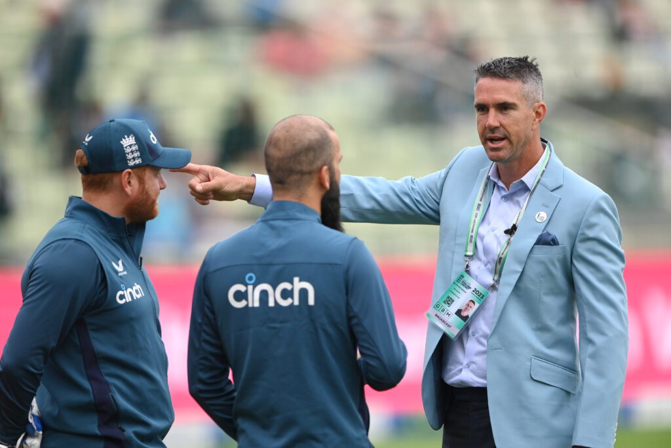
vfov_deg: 2.3
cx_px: 336
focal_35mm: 600
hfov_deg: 3.4
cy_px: 224
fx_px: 11184
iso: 800
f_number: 4
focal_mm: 600
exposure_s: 1/2000
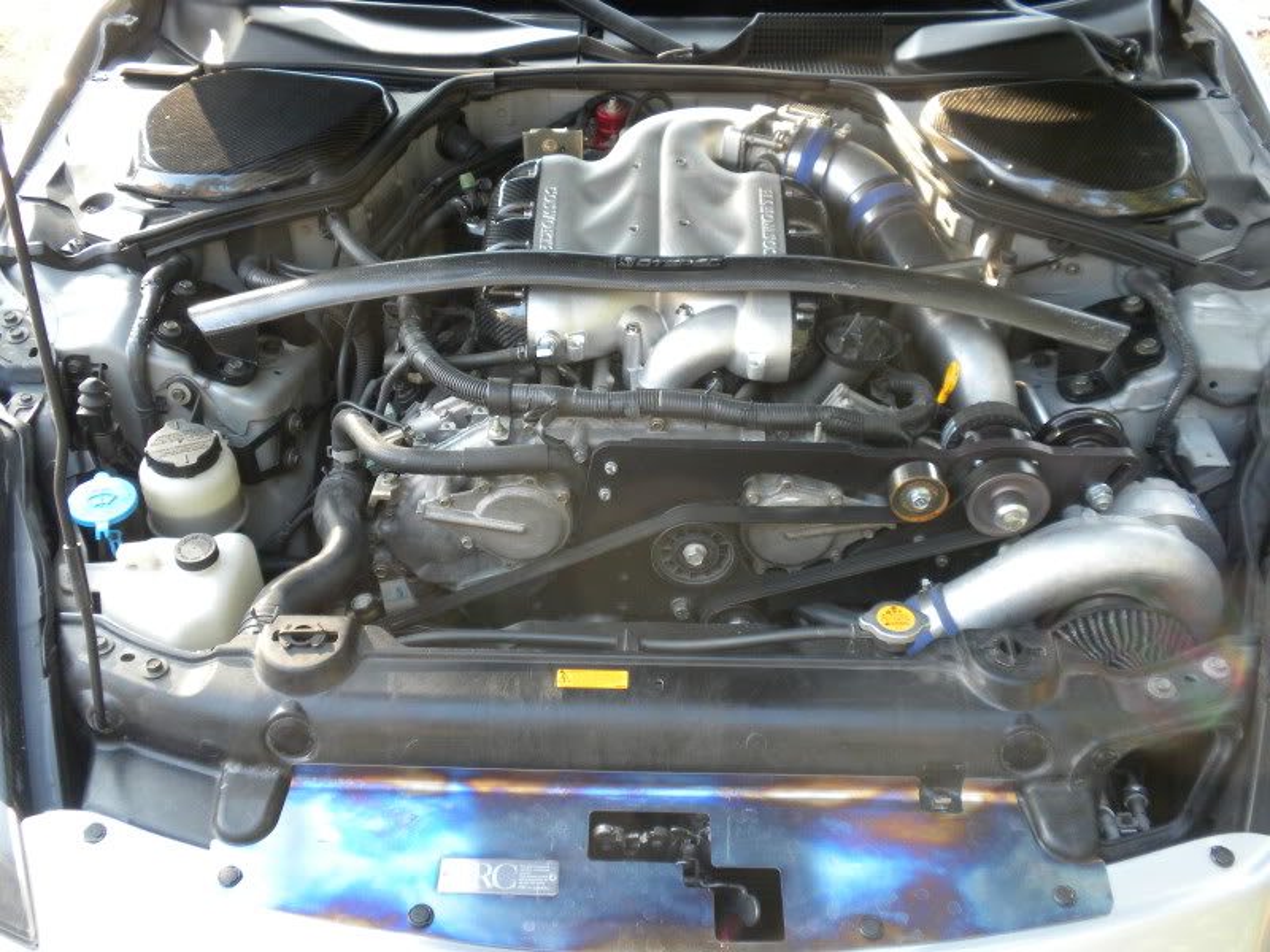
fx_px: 1357
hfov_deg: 50.1
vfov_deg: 38.7
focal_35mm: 37
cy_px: 476
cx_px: 635
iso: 189
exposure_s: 1/59.7
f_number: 3.5
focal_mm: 6.6
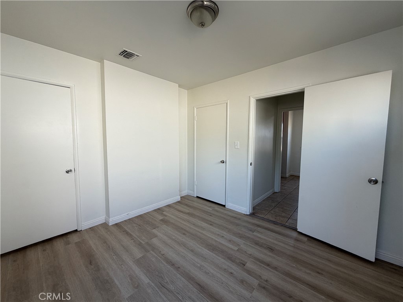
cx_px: 202
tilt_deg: -4.2
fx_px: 163
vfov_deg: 85.7
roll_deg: +0.2
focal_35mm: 14
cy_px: 151
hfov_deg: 102.1
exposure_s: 1/121
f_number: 2.2
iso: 64
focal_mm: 2.22
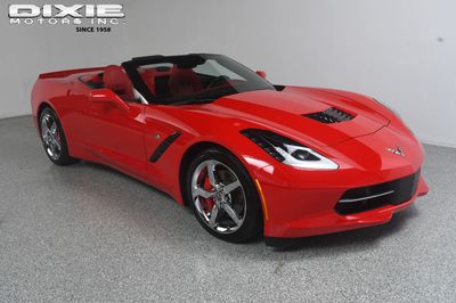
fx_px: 418
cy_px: 152
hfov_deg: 57.3
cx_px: 228
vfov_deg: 39.9
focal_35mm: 33
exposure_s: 1/160
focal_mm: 22
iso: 100
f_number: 10
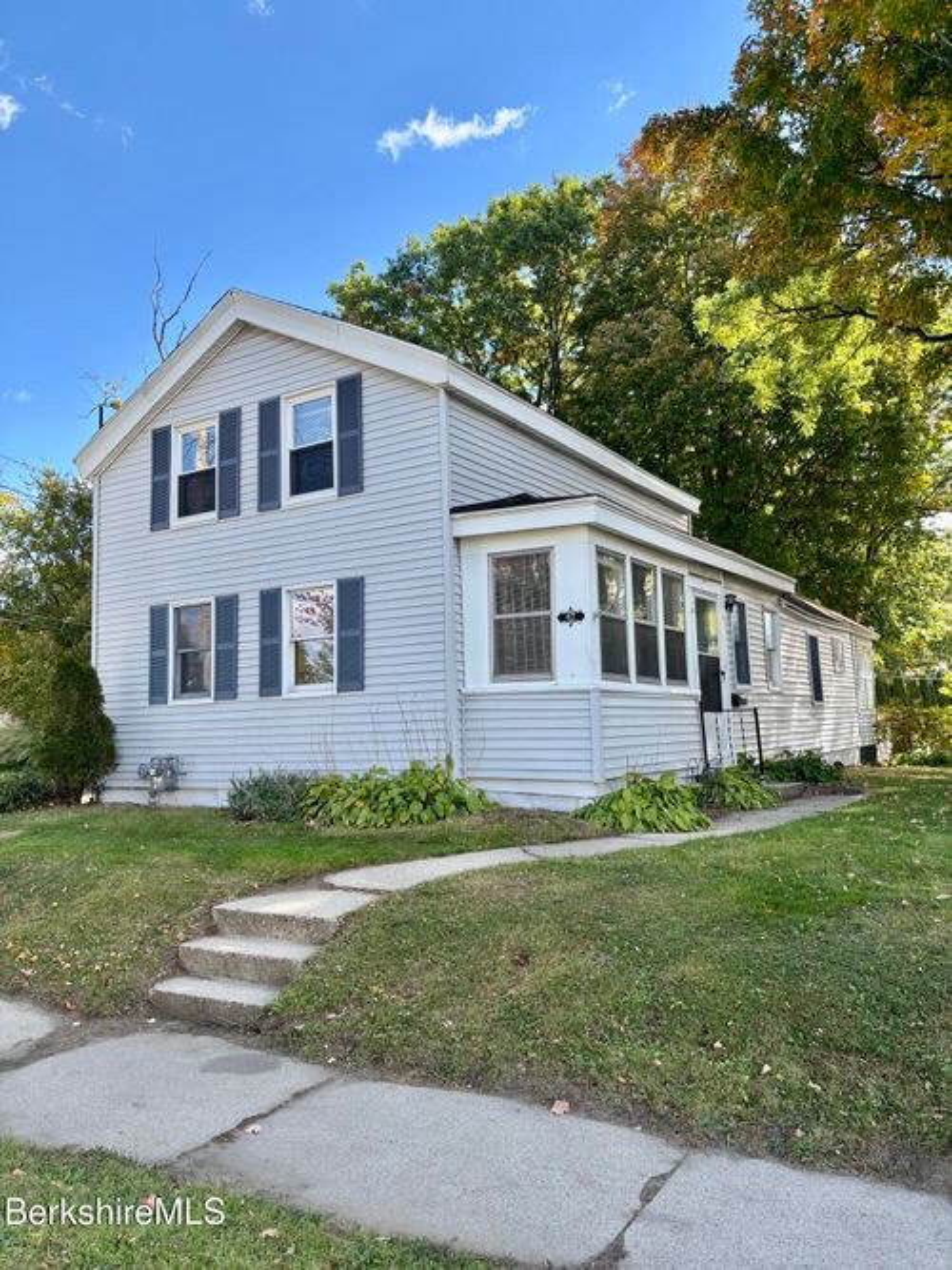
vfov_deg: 67.3
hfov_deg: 53.0
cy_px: 635
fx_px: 954
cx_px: 476
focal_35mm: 26
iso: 50
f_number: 1.6
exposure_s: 1/805
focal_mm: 5.96
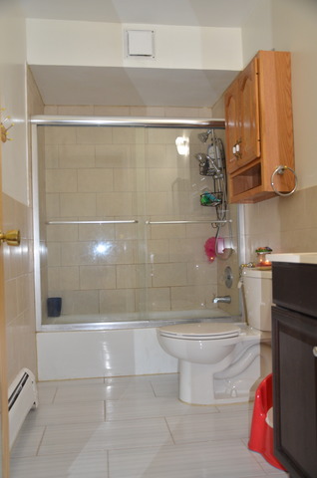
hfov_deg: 41.5
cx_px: 158
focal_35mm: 32
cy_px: 239
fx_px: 418
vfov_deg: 59.6
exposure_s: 1/60
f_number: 3.8
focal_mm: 21
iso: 800
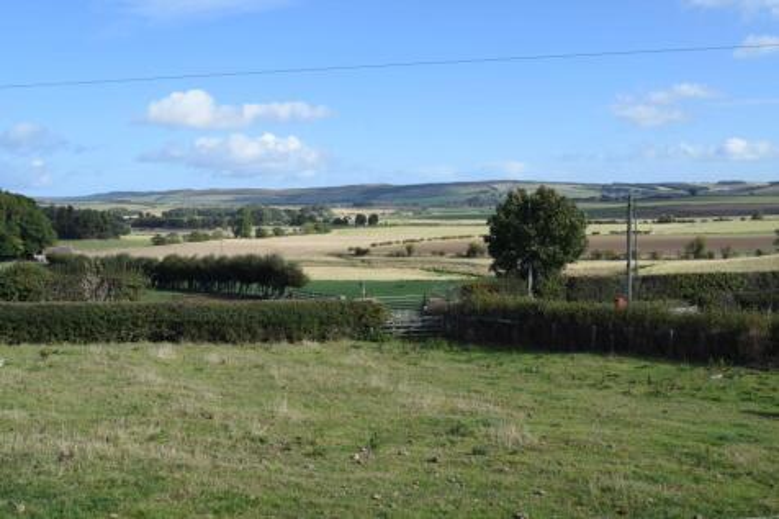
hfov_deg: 55.1
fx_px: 746
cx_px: 390
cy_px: 260
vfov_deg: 38.3
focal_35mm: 34
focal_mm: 23
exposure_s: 1/320
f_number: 9
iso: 200
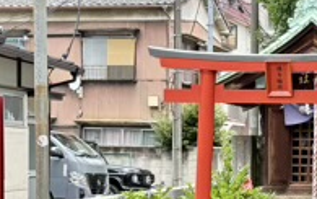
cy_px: 167
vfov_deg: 13.1
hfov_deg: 20.6
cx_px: 280
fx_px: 856
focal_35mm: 99
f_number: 1.6
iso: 50
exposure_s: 1/597
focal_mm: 5.96
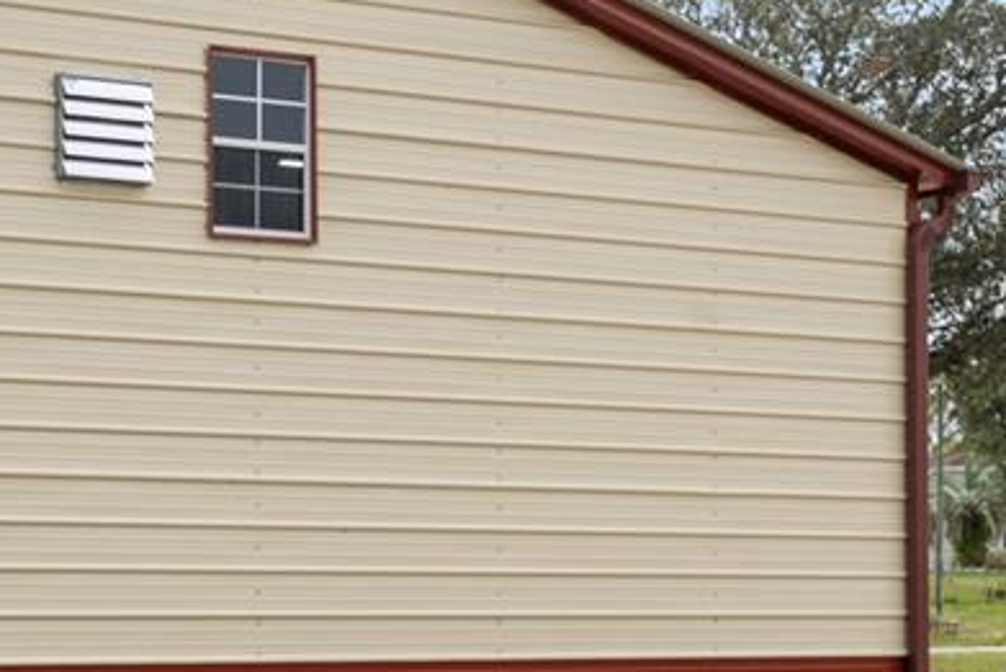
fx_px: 2488
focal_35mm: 89
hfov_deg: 21.8
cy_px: 471
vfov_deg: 15.3
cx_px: -64
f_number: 8
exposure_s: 1/640
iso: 320
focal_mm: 34
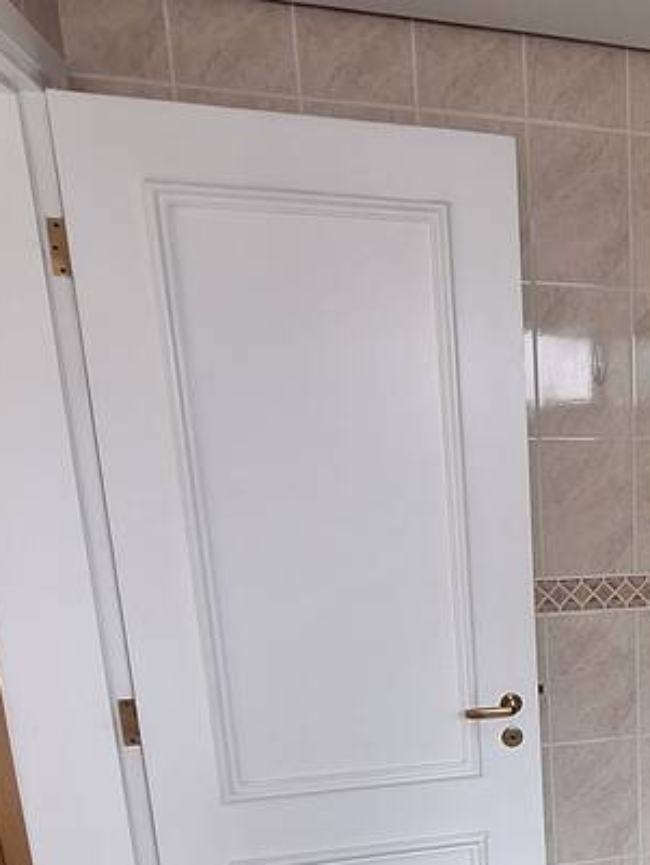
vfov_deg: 50.5
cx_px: 726
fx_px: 876
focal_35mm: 35
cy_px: 647
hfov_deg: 34.7
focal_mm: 1.74
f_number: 2.2
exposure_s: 1/40
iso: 100
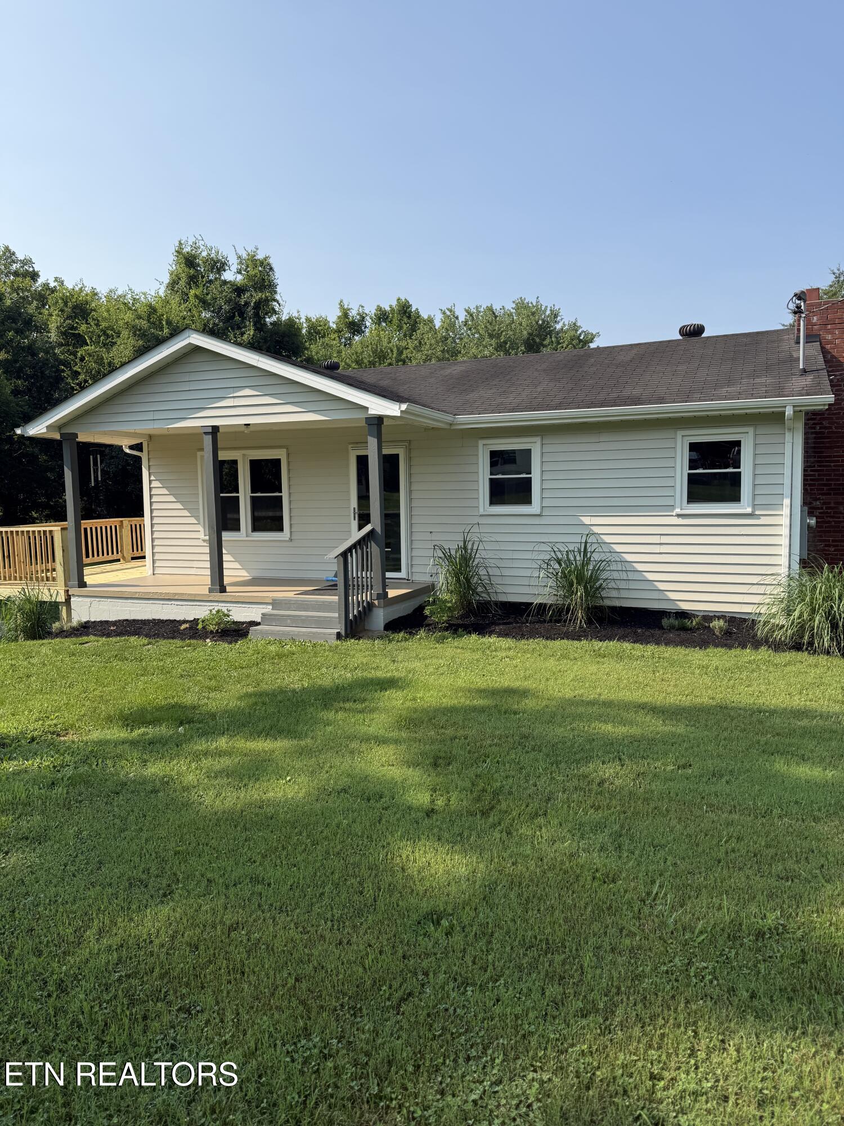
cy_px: 563
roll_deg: +0.9
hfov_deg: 56.8
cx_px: 422
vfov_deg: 71.6
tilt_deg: -2.8
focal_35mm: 24
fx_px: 780
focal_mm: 6.76
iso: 80
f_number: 1.78
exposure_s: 1/3584
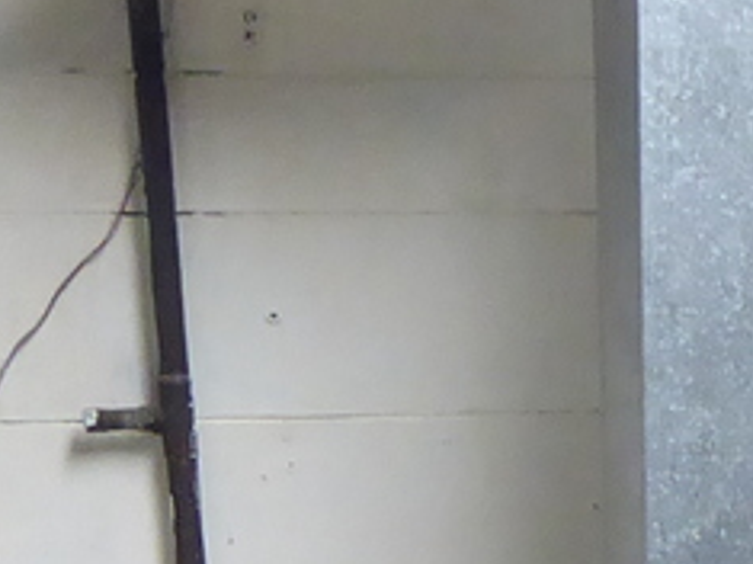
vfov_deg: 9.6
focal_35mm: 147
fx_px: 3196
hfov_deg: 12.7
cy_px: 1022
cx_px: 1176
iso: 400
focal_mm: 4.3
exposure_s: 1/40
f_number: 3.3
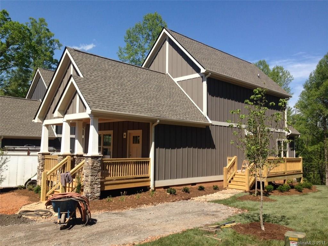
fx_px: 313
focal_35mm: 33
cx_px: 164
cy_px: 123
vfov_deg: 42.9
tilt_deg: +3.6
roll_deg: +1.8
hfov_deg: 55.4
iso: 50
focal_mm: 4.12
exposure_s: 1/1466
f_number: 2.4
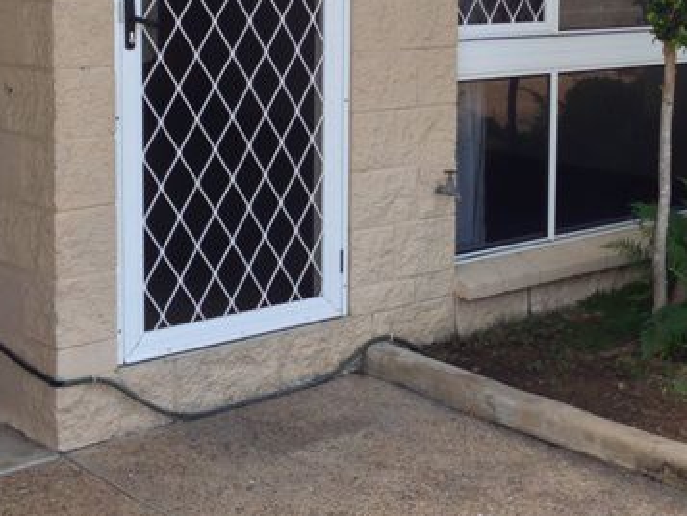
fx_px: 1469
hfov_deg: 26.3
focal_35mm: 74
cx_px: 416
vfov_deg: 19.7
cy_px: 106
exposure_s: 1/284
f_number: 2.4
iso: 50
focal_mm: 4.12
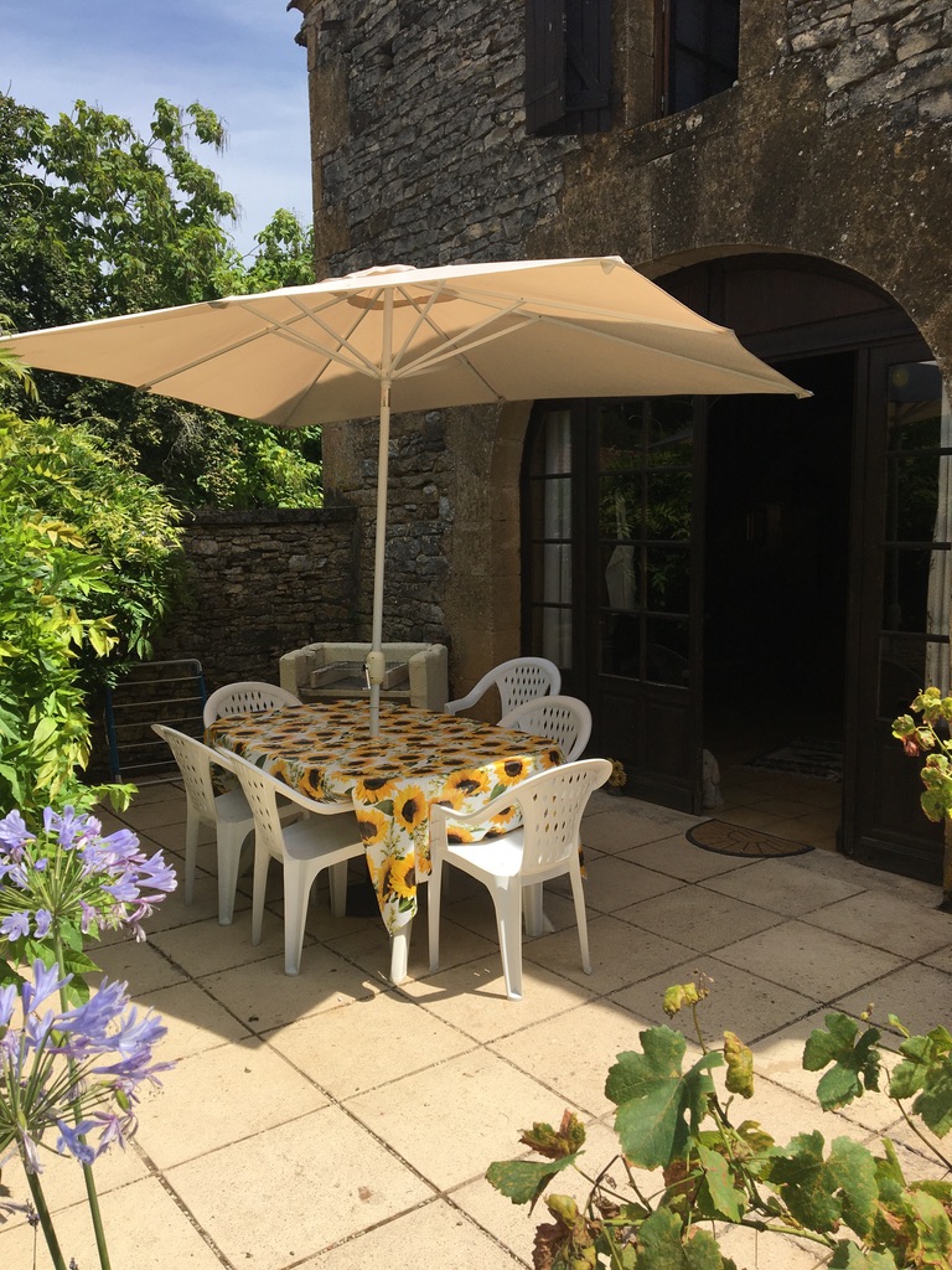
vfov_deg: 61.7
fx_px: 1063
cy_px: 635
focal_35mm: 29
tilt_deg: -6.1
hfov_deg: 48.2
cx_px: 476
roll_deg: -0.6
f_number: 2.2
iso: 25
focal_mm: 4.15
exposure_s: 1/1637
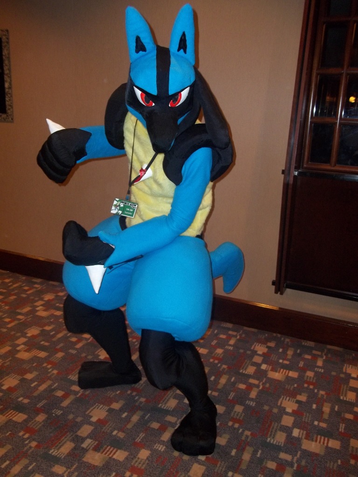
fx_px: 441
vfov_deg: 56.8
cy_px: 238
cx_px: 179
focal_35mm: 32
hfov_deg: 44.2
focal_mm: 5.7
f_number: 2.9
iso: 160
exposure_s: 1/30
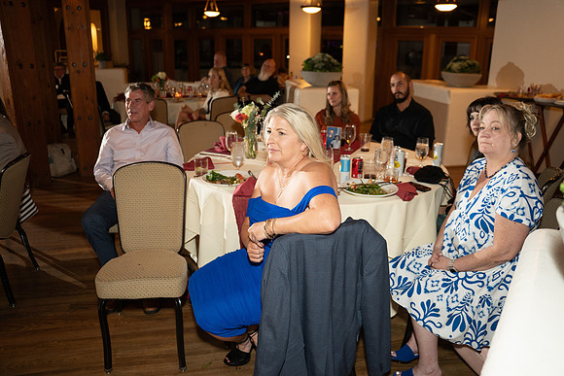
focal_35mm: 30
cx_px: 282
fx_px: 465
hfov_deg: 62.4
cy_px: 188
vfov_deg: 44.0
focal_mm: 29.7
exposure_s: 1/125
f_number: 2.8
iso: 1600
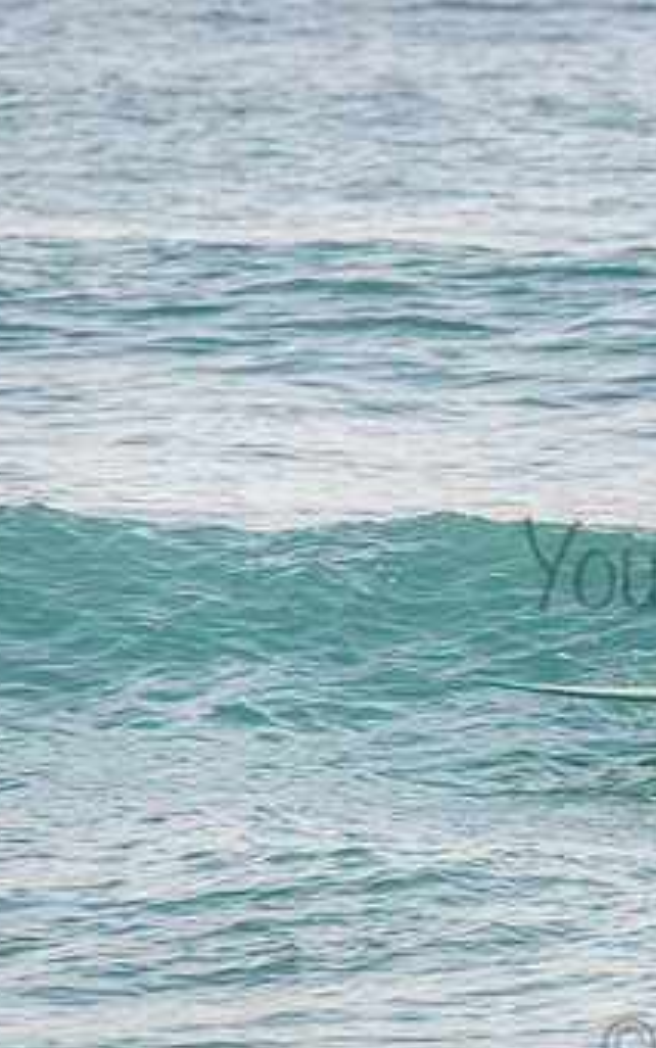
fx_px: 24723
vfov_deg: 2.4
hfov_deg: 1.5
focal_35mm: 865
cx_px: 840
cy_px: 538
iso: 110
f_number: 5.6
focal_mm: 500
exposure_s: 1/320
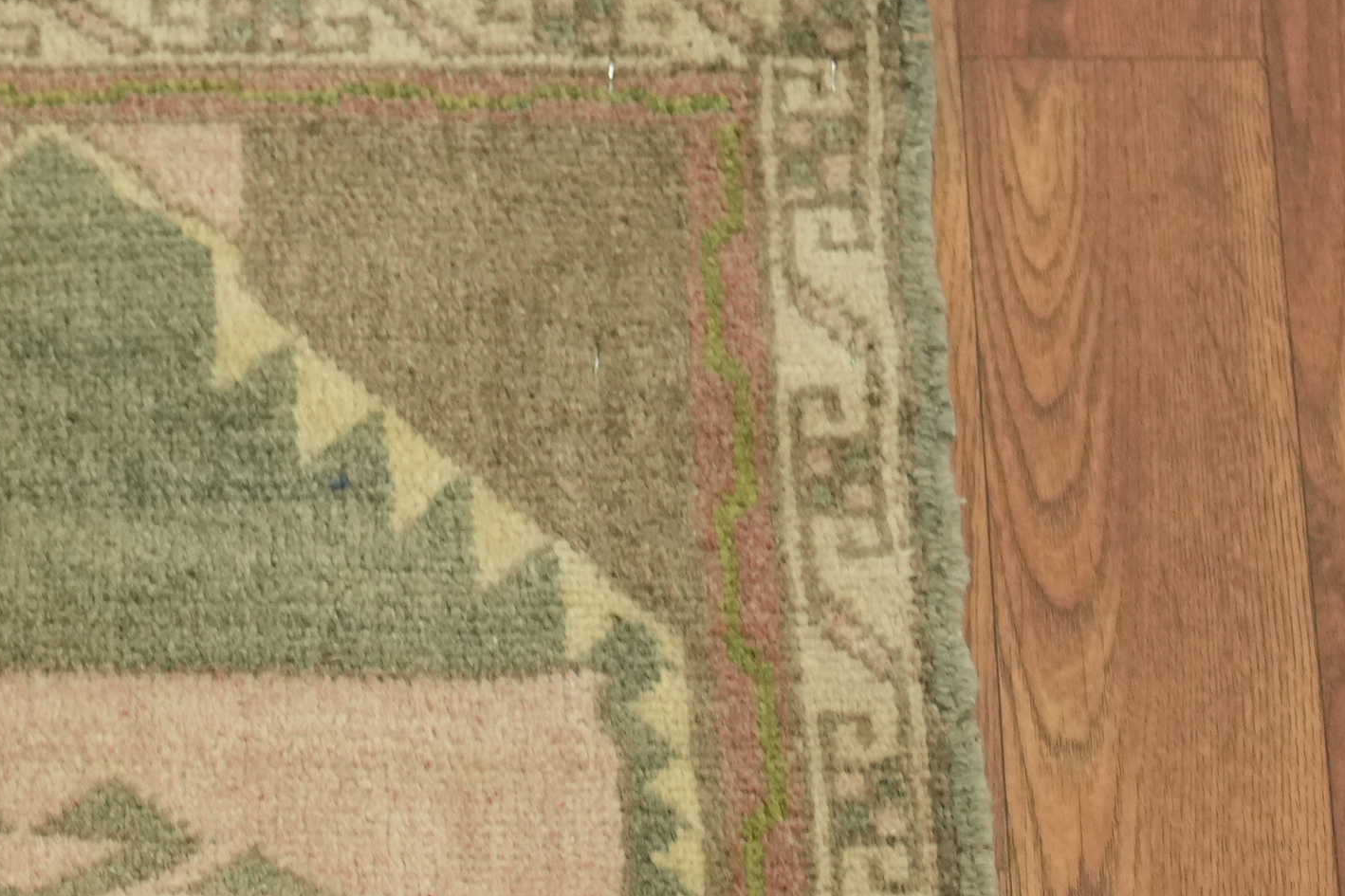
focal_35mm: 124
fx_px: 4632
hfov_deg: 16.1
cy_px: 1314
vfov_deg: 10.7
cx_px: -49
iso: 2000
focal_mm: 37
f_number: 3.2
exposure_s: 1/125
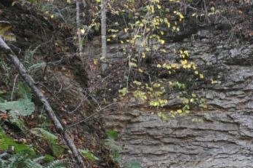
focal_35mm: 157
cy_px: 296
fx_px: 1102
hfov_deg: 12.6
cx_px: 340
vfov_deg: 8.4
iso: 2000
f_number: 2.8
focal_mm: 28
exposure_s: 1/800
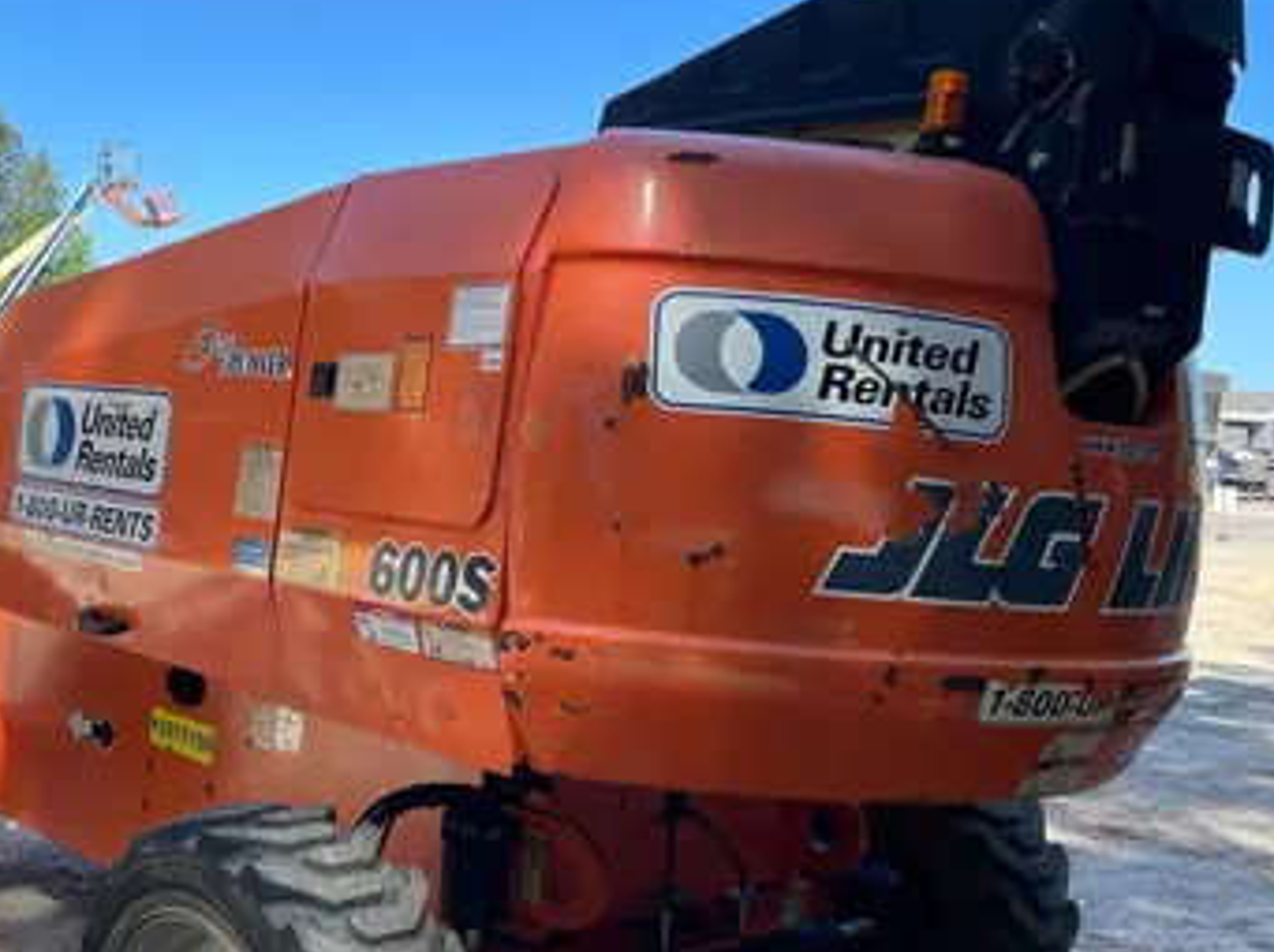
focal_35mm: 42
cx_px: 333
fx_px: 1544
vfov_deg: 34.2
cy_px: 566
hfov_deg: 43.5
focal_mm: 4.2
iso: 50
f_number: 1.6
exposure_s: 1/1052
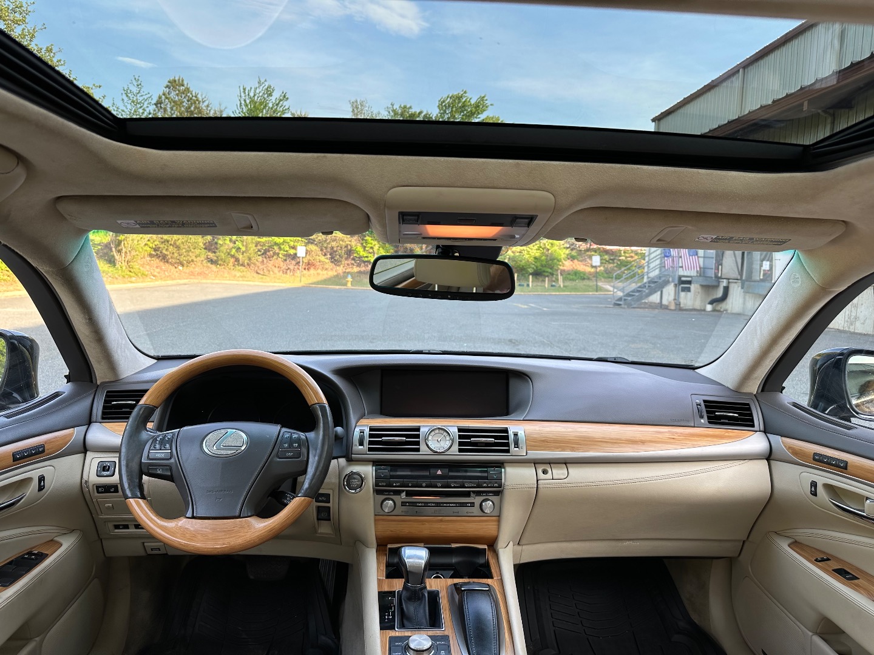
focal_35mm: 24
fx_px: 606
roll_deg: -1.6
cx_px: 437
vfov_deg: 56.8
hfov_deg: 71.6
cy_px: 328
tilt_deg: -5.3
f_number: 1.78
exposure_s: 1/173
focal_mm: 6.86
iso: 64
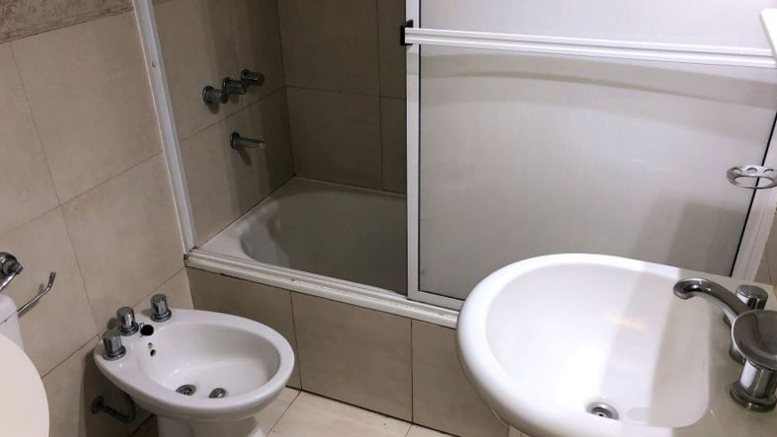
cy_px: 242
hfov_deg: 62.6
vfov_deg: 37.8
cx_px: 387
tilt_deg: -29.9
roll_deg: +2.3
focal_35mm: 31
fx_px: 639
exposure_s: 1/120
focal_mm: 4
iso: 100
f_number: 1.8
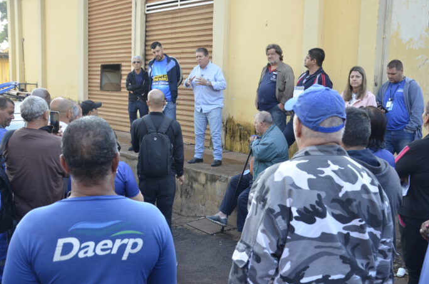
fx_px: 725
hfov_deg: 33.0
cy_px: 144
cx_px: 214
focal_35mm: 61
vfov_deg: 22.1
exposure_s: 1/125
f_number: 5.6
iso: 400
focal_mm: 40
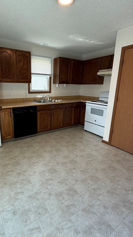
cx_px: 46
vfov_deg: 89.6
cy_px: 115
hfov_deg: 57.2
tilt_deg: -13.0
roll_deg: -0.6
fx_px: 119
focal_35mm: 19
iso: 100
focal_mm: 2.22
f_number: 2.2
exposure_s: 1/120
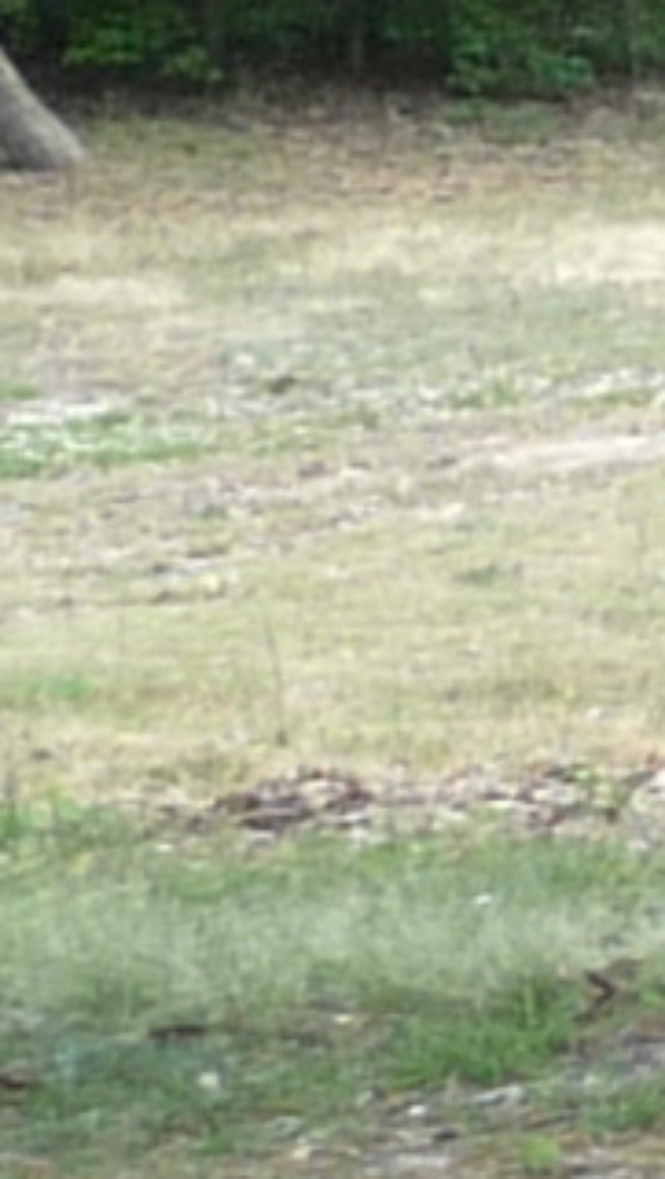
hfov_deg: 3.8
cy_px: -147
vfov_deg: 7.7
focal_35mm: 278
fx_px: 8699
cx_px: 3714
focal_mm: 4.7
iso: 100
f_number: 3.3
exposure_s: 1/100
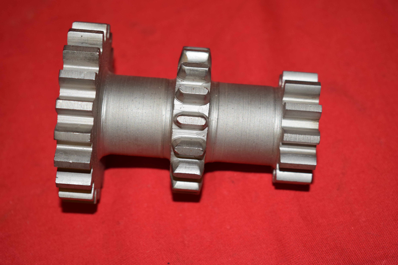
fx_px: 796
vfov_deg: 18.9
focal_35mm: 72
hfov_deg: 28.1
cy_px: 132
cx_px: 199
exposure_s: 1/160
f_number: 5.3
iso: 640
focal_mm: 48
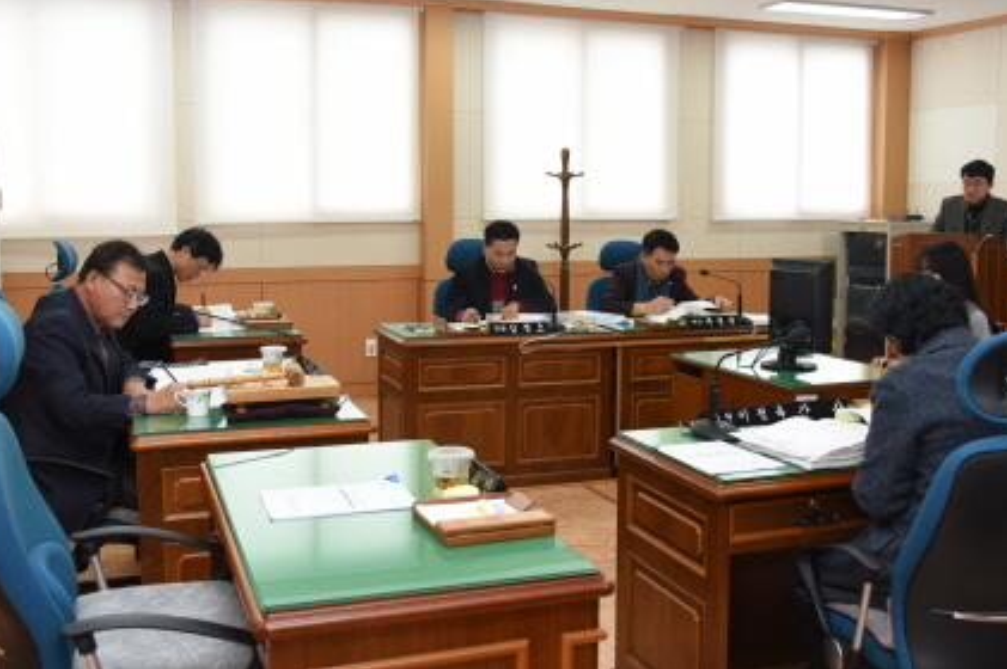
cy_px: 276
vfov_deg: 34.9
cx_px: 529
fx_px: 1062
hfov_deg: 50.7
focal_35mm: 38
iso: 1250
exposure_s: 1/160
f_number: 5.6
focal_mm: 32
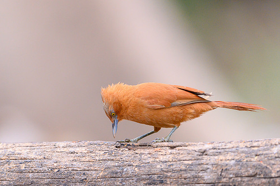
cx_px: 126
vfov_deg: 1.6
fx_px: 6816
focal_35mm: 877
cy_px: 104
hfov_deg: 2.4
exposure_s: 1/400
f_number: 4
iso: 2000
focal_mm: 500
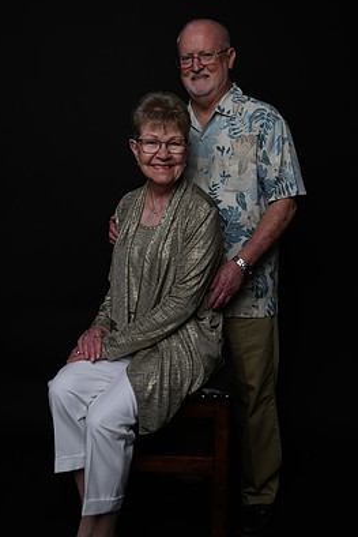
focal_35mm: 40
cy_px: 244
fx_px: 596
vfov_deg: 48.4
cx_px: 184
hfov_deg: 33.4
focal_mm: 35
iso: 400
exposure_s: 1/125
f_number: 10
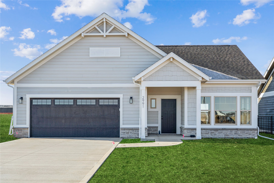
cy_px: 92
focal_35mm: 34
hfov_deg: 56.5
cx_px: 137
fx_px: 255
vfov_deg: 39.4
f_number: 9
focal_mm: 33.5
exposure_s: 1/500
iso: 400
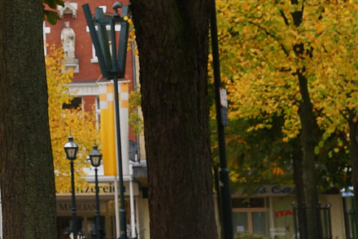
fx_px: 1809
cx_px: -243
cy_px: -108
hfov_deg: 10.7
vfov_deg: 7.4
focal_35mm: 182
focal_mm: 50
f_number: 6.3
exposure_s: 1/200
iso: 400
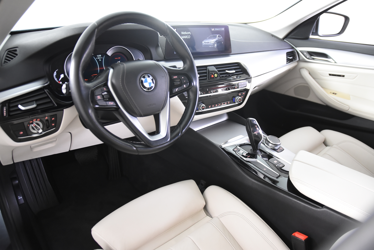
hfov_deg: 70.4
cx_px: 187
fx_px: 265
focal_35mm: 26
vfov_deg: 50.4
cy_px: 125
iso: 1800
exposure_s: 1/25
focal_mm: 17
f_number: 2.8
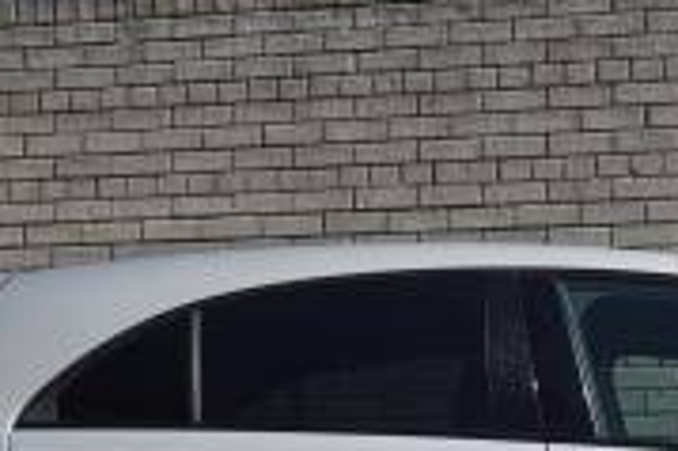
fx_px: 2822
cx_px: 720
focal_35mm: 150
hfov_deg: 13.5
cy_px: 591
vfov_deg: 9.0
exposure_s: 1/250
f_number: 6.3
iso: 100
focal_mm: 28
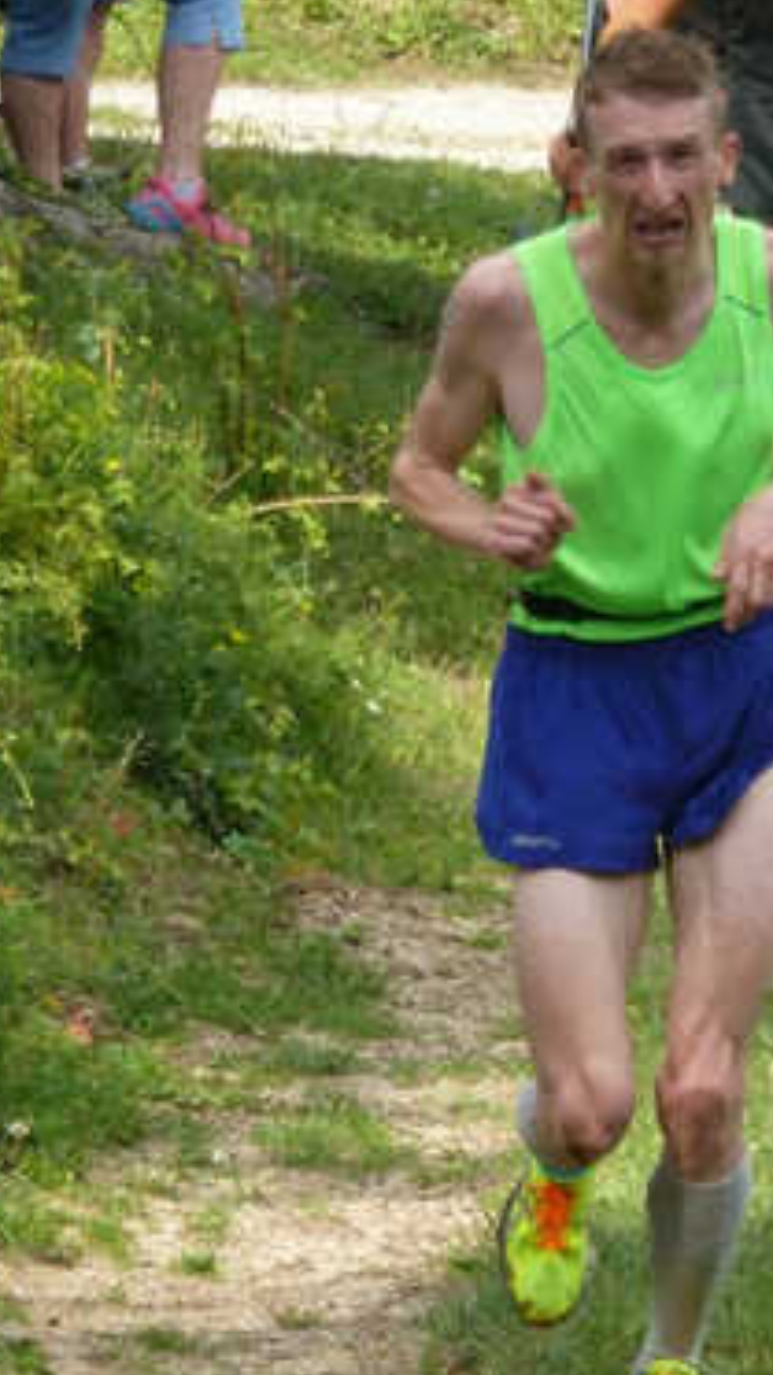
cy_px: 734
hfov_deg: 1.9
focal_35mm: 648
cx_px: 525
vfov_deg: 3.3
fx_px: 23634
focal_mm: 68.8
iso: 320
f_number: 5.9
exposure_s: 1/250
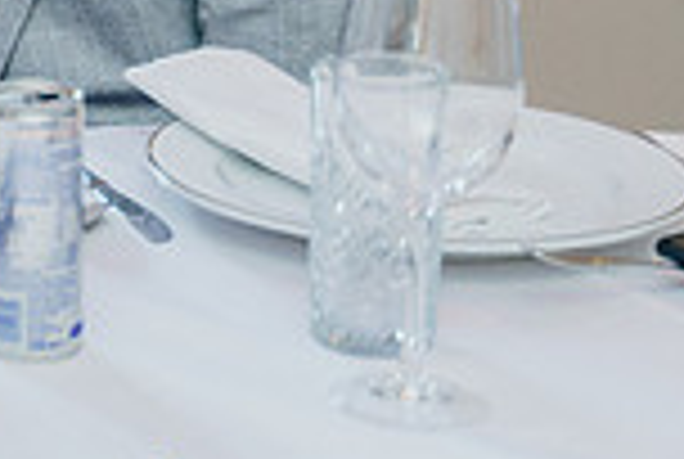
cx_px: -598
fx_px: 3331
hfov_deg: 10.9
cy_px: -241
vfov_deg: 7.7
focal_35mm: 175
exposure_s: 1/200
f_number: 2.8
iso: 2000
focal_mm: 46
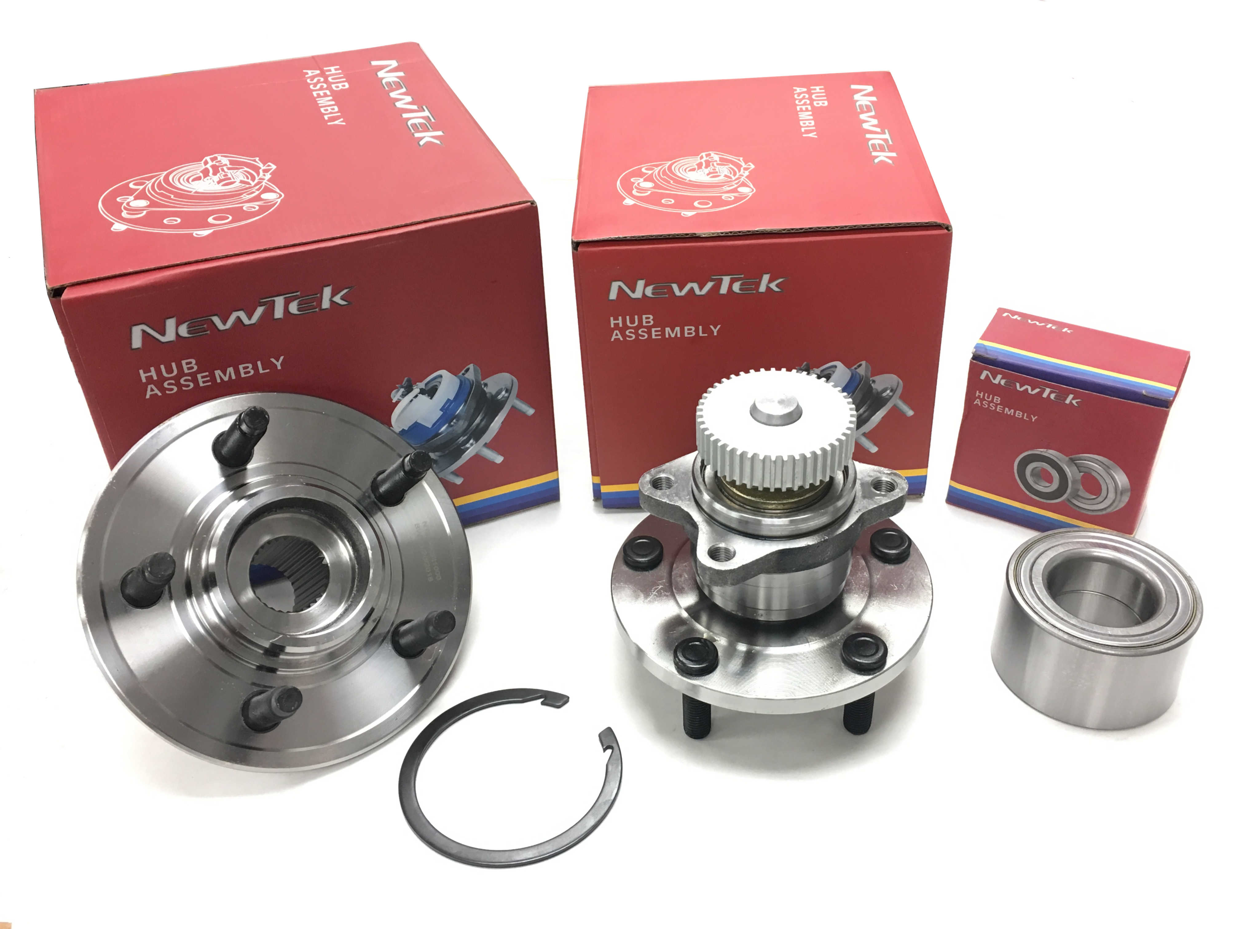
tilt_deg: -36.5
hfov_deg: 61.7
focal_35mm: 29
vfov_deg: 48.2
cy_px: 464
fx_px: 1038
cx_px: 620
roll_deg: +1.3
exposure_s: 1/30
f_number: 2.2
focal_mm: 4.15
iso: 100
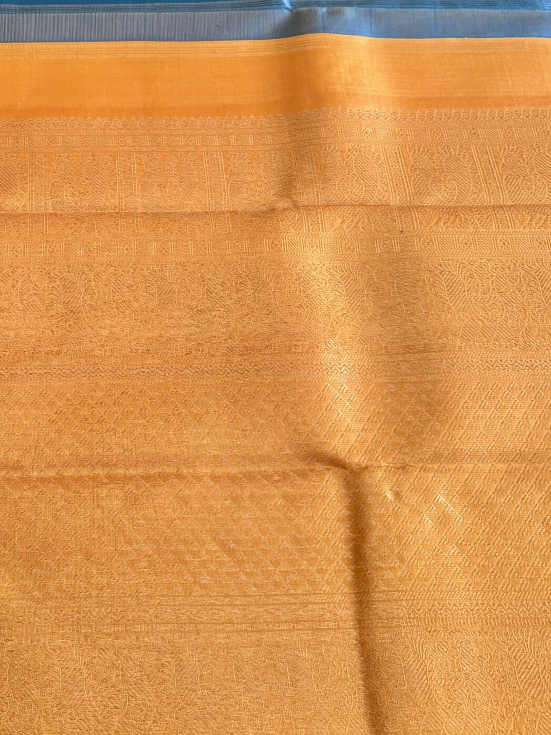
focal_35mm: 44
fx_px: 934
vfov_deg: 42.1
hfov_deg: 31.6
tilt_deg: -62.9
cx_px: 76
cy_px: 216
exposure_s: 1/60
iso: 400
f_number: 1.78
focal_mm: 6.76
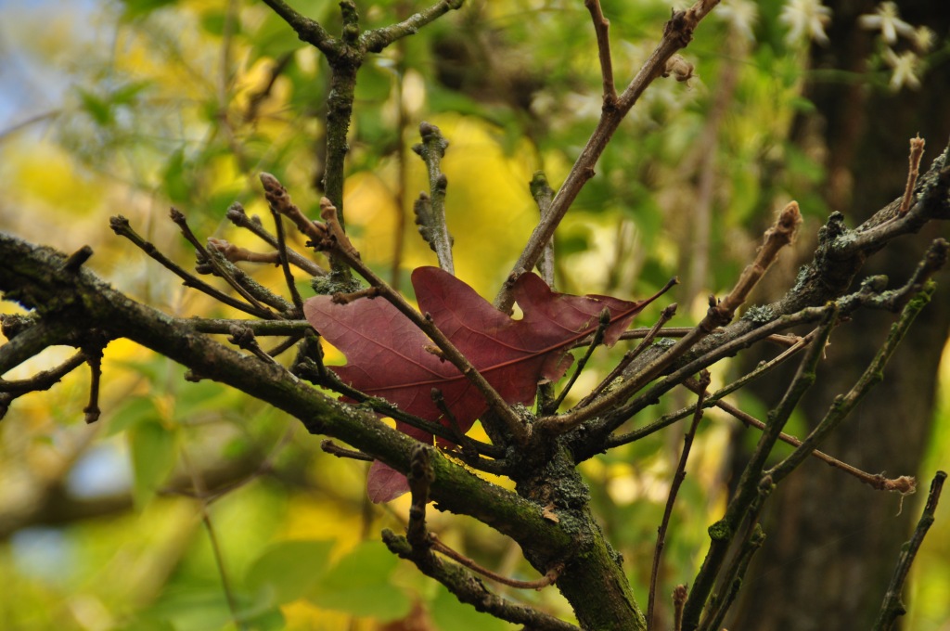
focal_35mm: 300
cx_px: 475
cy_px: 316
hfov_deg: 6.9
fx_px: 7907
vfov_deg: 4.6
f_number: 6.3
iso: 200
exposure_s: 1/250
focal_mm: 200
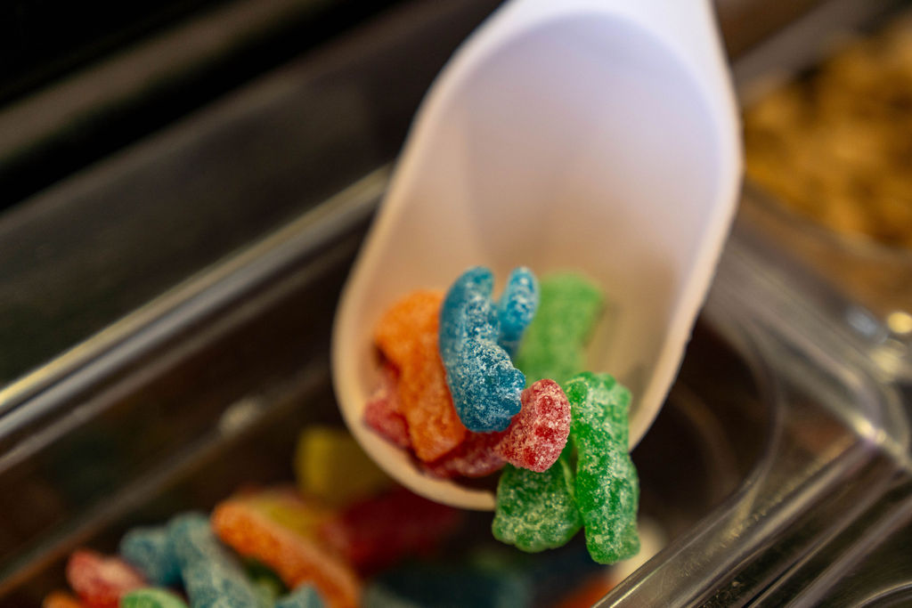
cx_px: 456
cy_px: 304
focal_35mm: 70
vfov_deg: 19.5
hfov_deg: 28.8
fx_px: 1773
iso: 500
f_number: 2.8
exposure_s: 1/400
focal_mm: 70
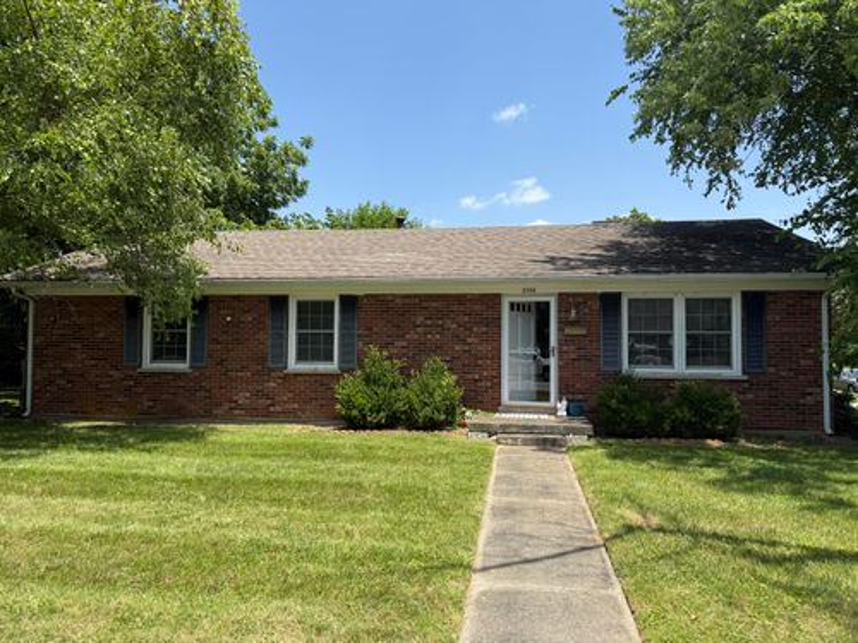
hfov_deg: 71.6
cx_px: 429
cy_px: 322
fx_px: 595
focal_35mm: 24
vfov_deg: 56.8
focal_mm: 6.76
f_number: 1.78
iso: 80
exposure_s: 1/2907
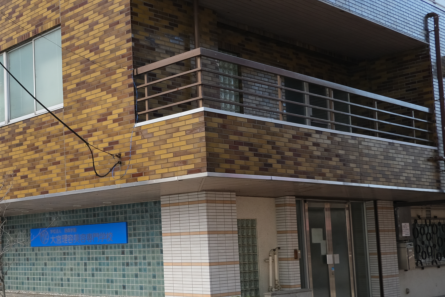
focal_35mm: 51
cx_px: 28
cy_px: 199
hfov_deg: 36.0
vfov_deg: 26.3
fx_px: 630
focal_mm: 16.1
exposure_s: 1/240
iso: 320
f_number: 7.1
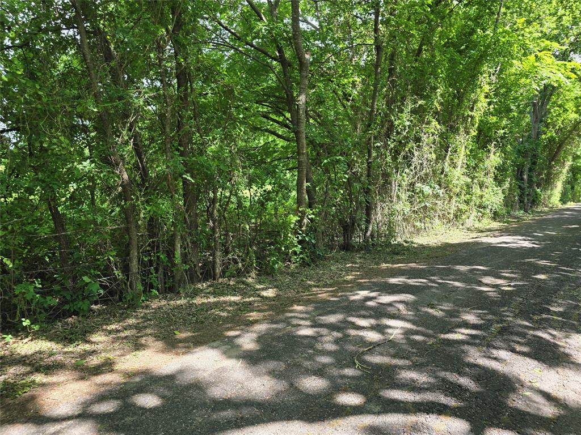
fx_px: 386
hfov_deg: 73.9
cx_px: 290
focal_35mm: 23
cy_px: 218
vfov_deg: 58.9
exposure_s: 1/180
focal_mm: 6.3
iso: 25
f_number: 1.7
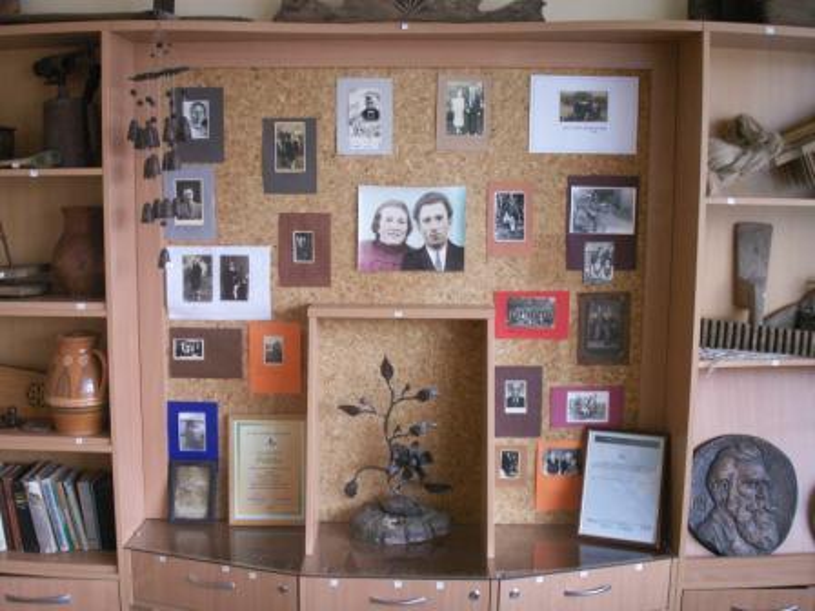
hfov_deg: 50.1
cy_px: 306
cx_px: 408
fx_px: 871
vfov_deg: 38.7
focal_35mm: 37
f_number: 3.5
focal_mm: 7.7
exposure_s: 1/10
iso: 160
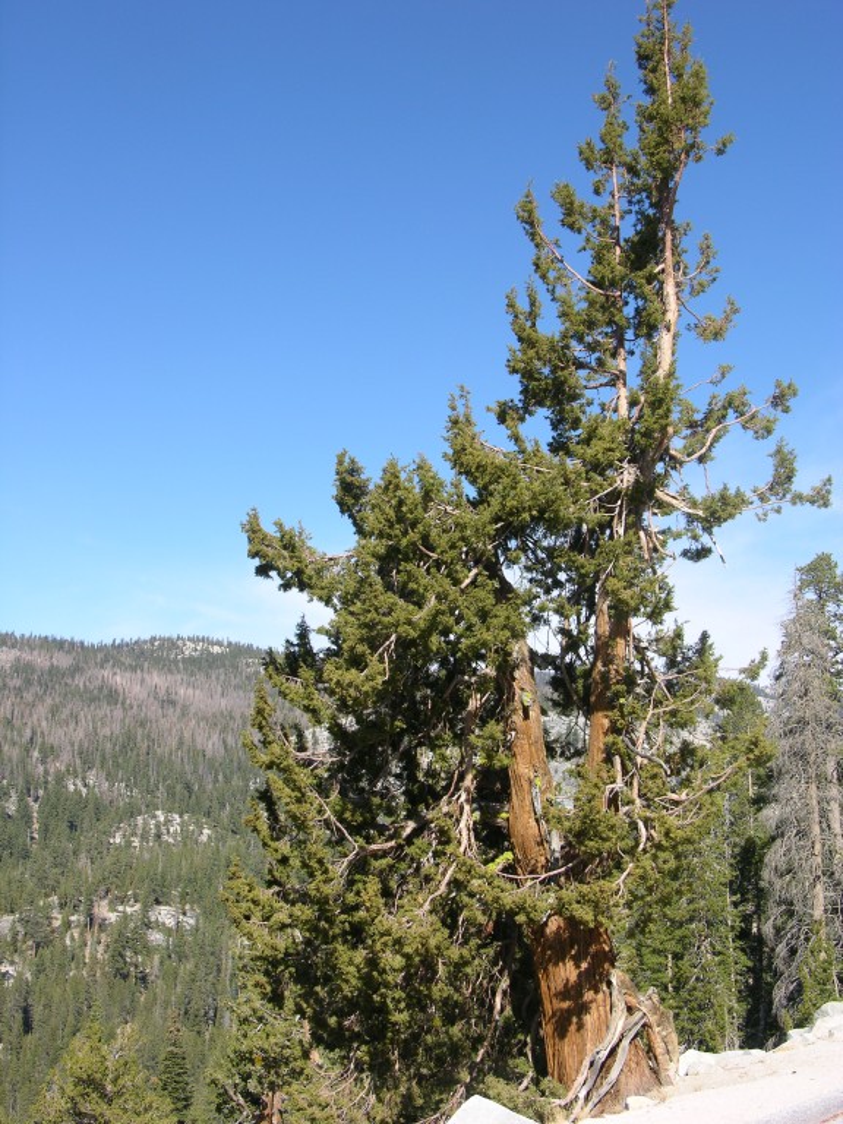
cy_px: 562
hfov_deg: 29.1
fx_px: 1624
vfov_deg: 38.2
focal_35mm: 50
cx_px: 422
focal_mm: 12.7
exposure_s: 1/170
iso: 50
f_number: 6
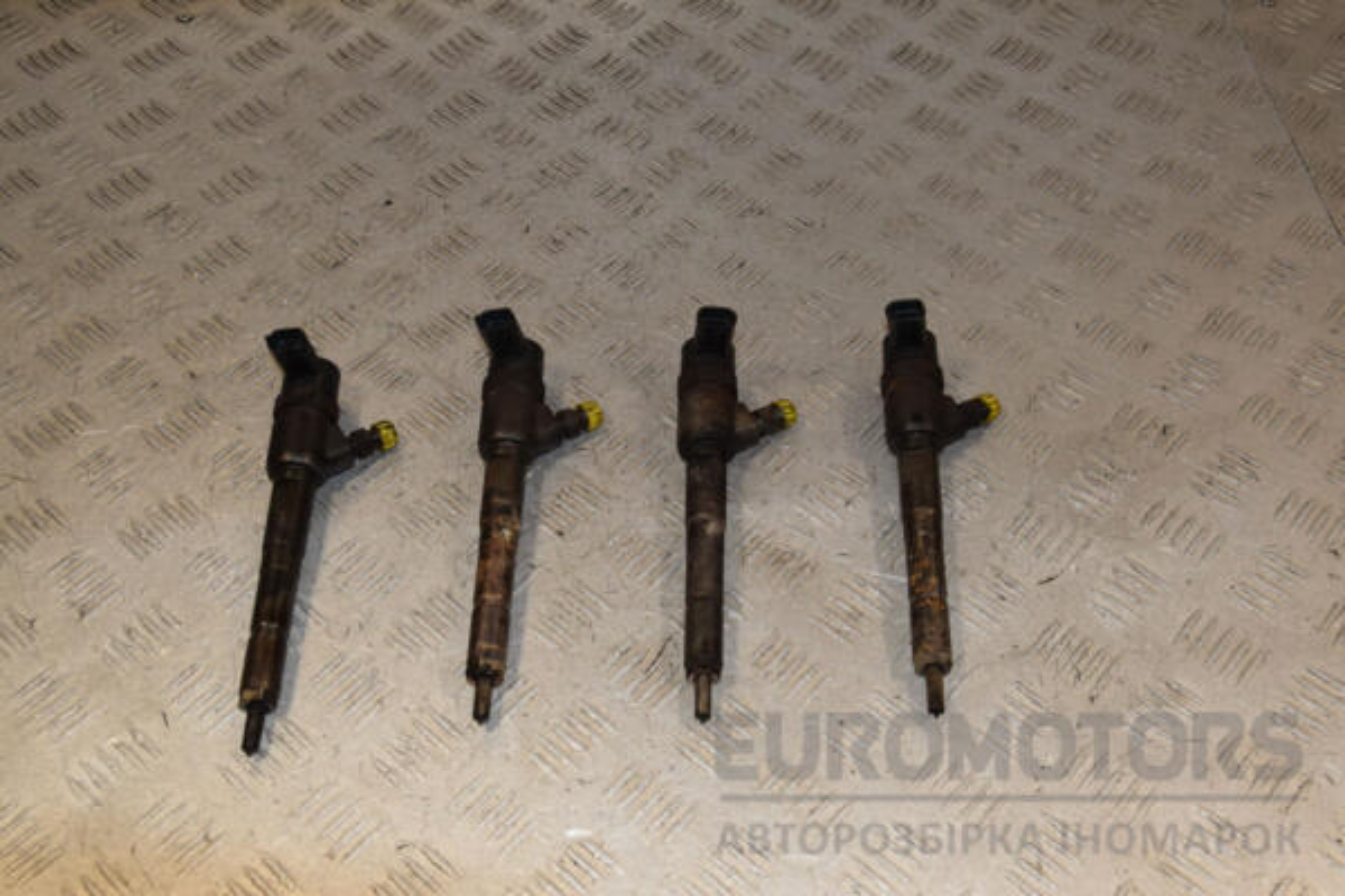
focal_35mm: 39
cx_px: 672
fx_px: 1457
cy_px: 448
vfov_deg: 34.2
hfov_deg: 49.6
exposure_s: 1/200
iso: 800
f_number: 9
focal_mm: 26
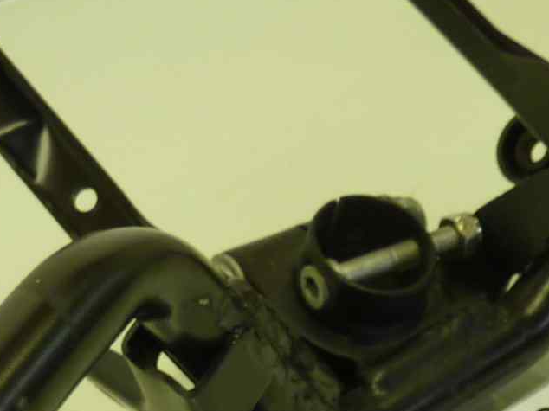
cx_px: 333
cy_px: 645
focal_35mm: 101
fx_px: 1601
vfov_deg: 13.6
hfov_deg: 19.4
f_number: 3.3
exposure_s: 1/40
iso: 80
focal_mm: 4.1
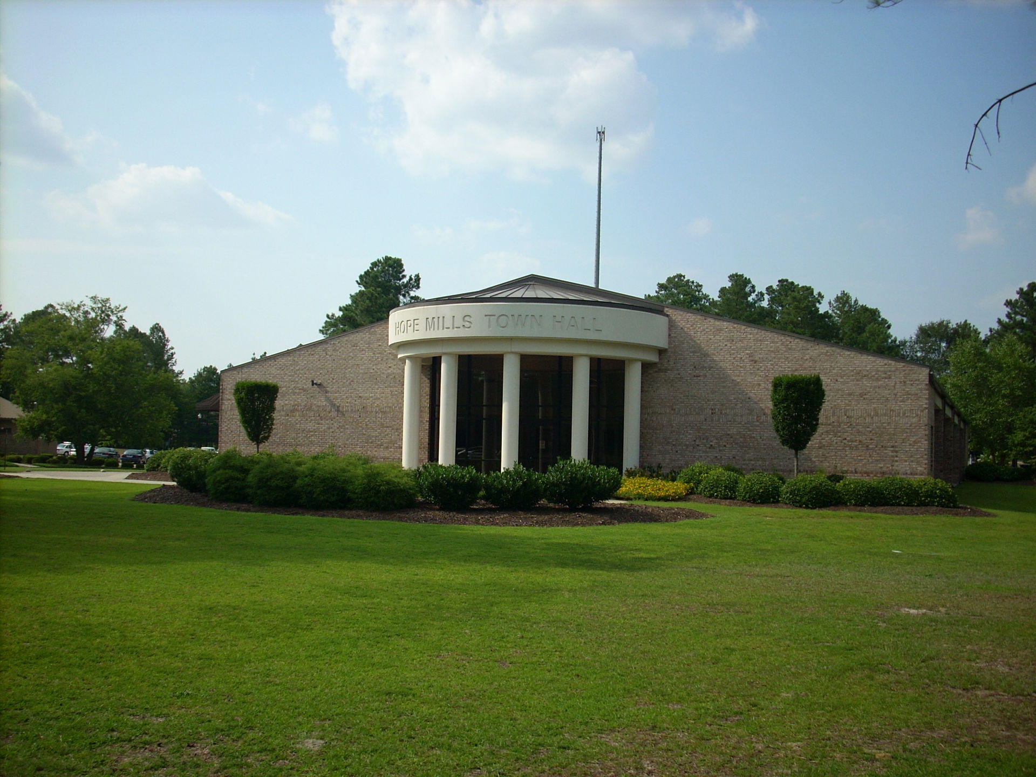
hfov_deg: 50.1
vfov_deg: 38.7
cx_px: 518
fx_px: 1107
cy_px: 388
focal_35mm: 37
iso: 64
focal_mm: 6.2
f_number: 5.6
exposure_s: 1/310
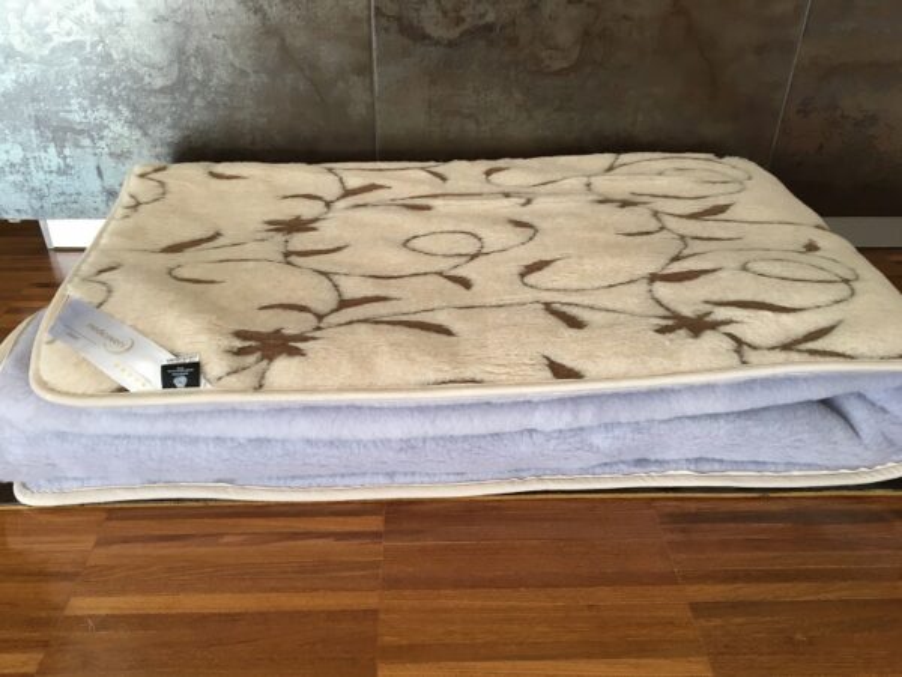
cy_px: 338
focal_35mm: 29
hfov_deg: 61.7
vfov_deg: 48.2
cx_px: 451
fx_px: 756
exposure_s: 1/33
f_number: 2.2
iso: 80
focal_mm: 4.15
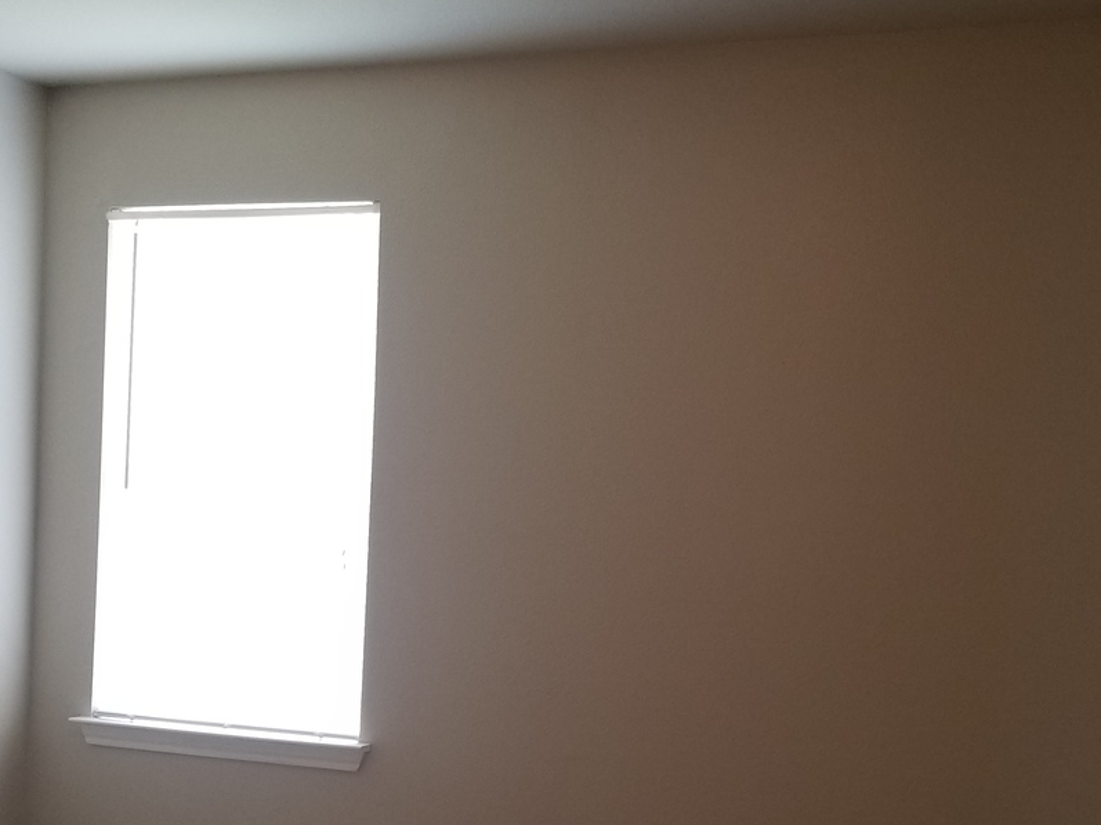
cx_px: 673
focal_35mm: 47
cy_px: 587
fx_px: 1494
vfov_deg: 30.5
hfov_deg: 40.2
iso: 125
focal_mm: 4.25
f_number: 1.7
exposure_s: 1/60
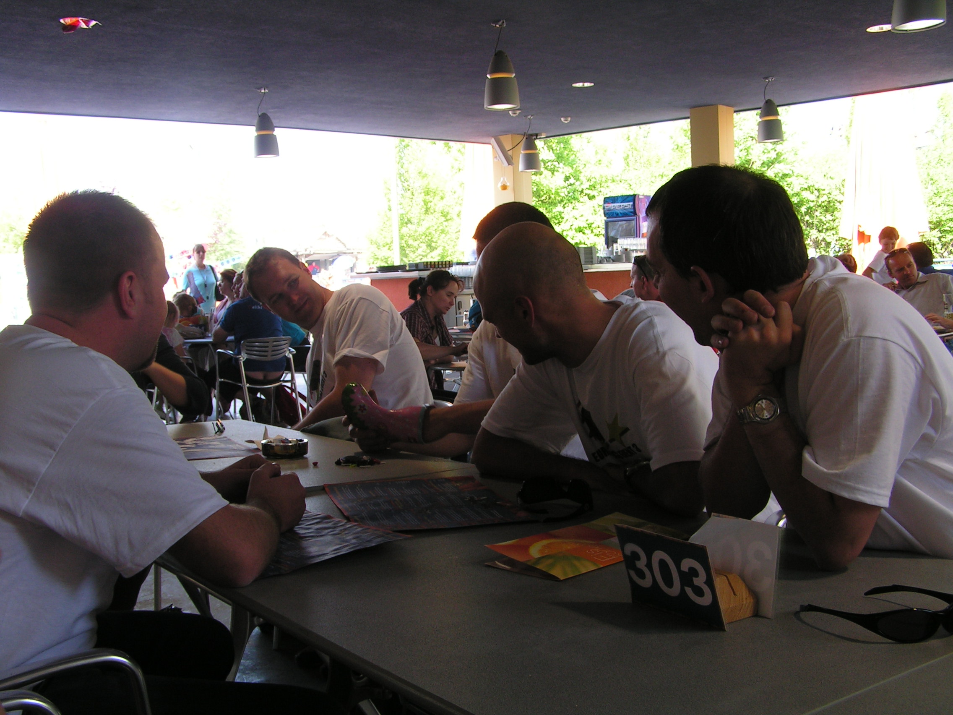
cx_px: 476
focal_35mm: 38
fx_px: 1046
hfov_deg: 49.0
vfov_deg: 37.7
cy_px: 358
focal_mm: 6.3
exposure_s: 1/40
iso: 50
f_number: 4
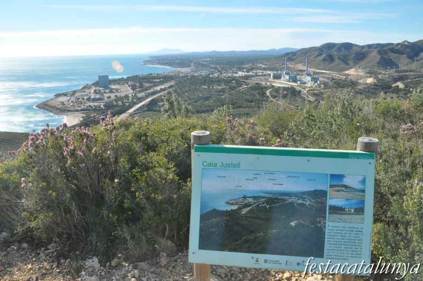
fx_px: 317
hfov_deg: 67.5
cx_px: 212
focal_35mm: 27
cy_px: 140
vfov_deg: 47.8
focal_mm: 18
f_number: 13
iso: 1000
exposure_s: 1/640
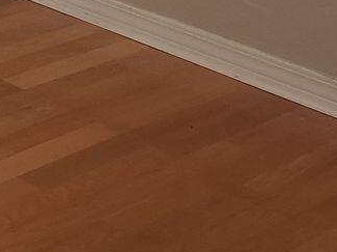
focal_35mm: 142
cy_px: -272
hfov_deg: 12.6
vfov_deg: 9.6
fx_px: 1381
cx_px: -281
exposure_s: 1/60.2
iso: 50
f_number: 1.8
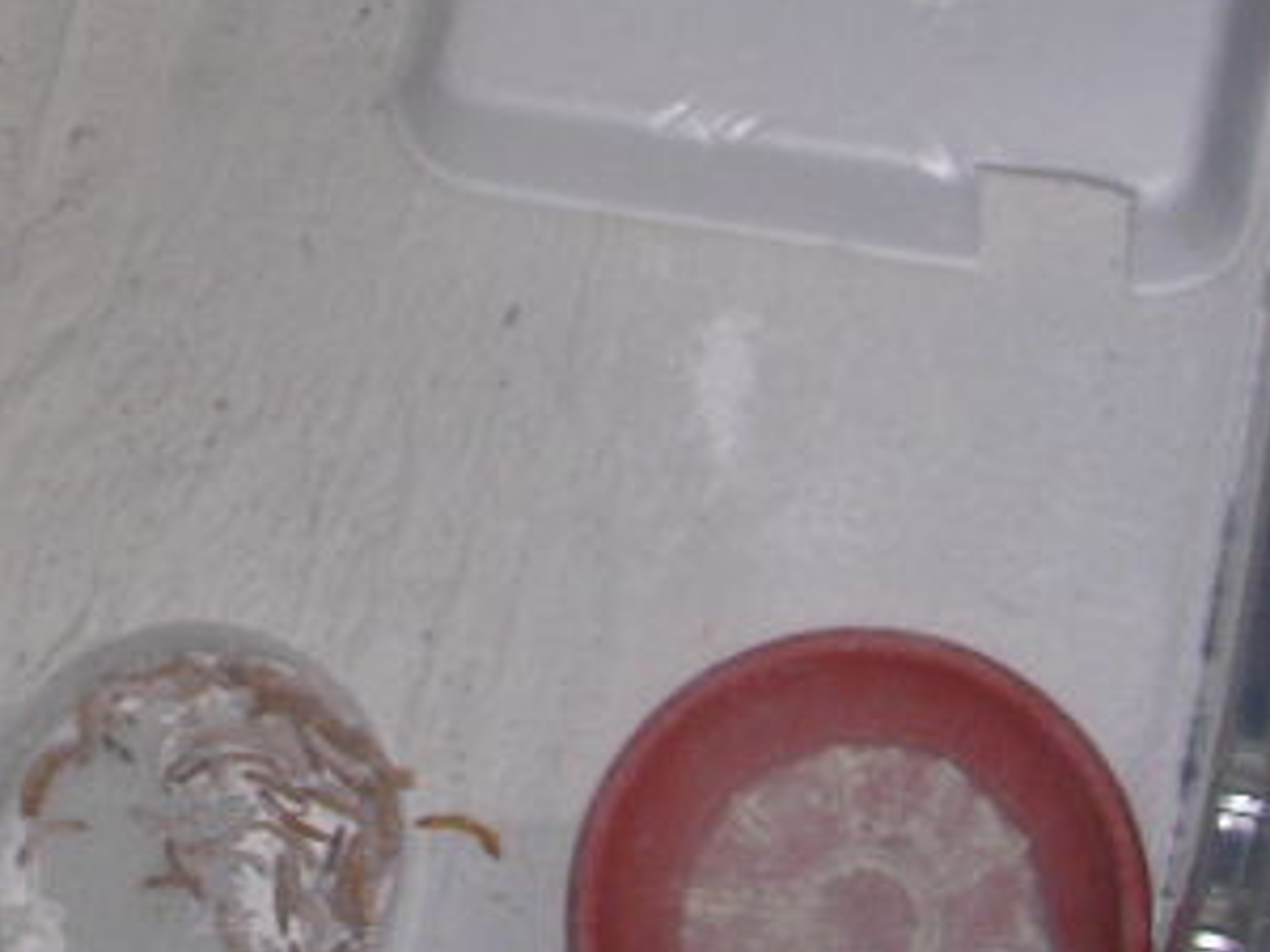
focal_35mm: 81
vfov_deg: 18.0
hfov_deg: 23.7
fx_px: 2972
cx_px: 229
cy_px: 144
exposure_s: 1/60.1
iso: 50
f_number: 5.6
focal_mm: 5.8
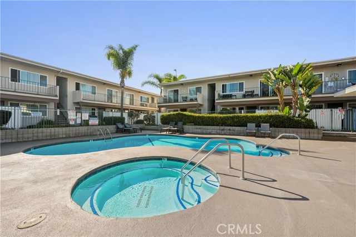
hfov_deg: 104.3
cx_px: 178
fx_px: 138
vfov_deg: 81.1
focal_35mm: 14
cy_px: 118
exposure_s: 1/250
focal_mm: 14
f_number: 9
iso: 100
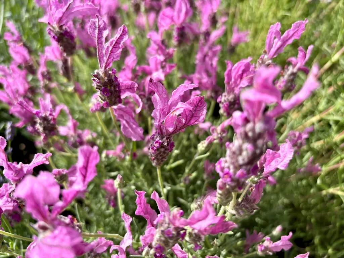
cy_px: 129
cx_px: 172
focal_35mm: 26
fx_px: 258
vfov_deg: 53.1
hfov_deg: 67.3
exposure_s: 1/1845
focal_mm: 5.96
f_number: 1.6
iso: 50
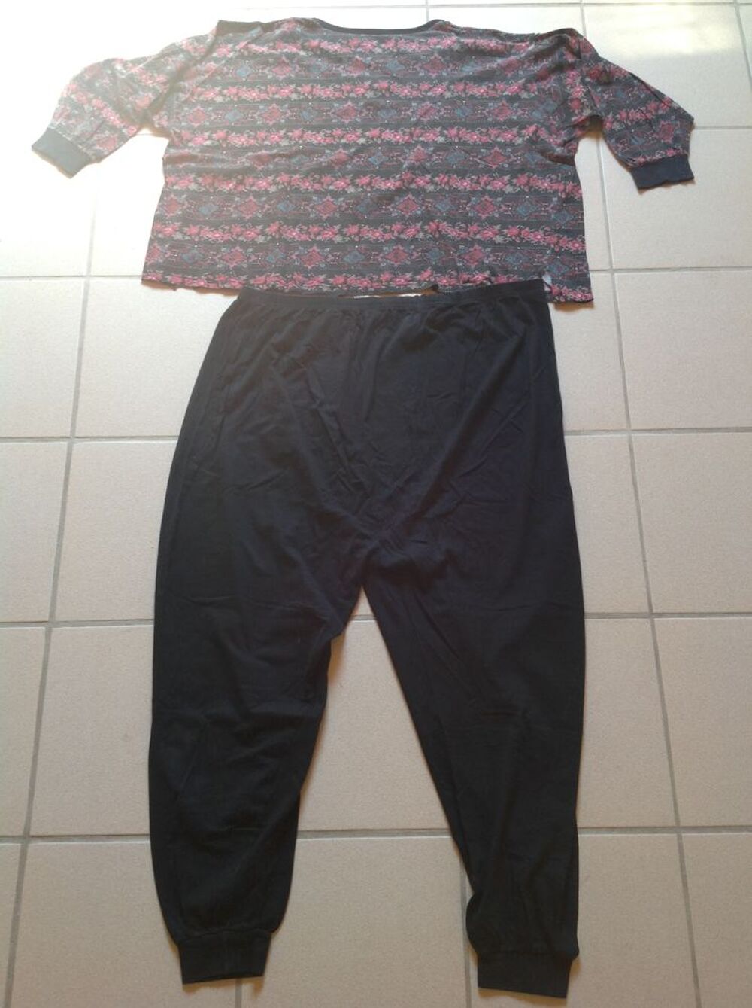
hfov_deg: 40.6
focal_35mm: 35
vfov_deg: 52.7
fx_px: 1017
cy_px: 504
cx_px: 376
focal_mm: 4.28
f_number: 2.4
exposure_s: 1/20
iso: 50
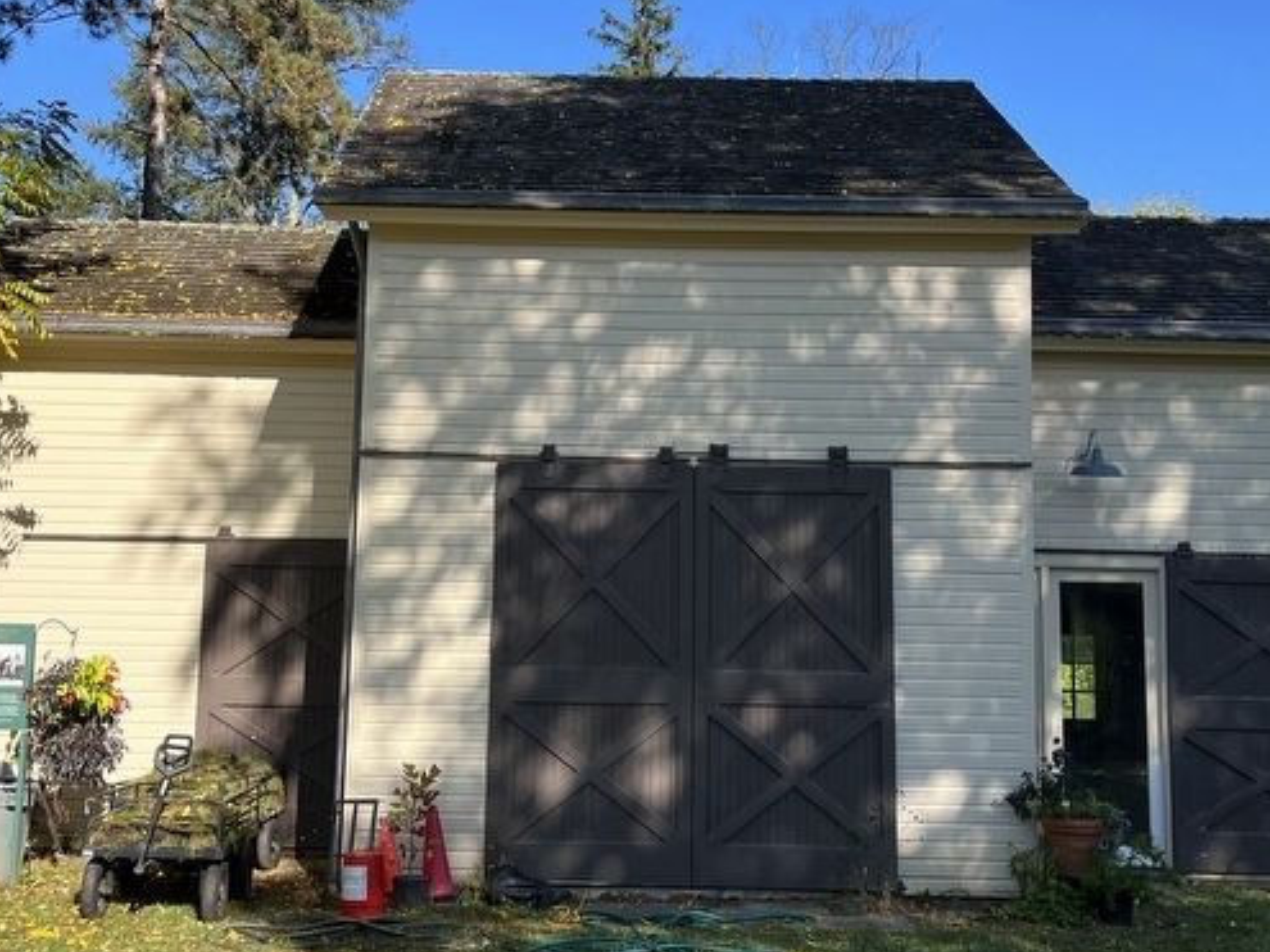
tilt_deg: +7.6
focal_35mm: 42
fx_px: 1541
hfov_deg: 44.8
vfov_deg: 34.3
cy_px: 426
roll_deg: +0.8
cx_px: 600
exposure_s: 1/1721
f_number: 1.6
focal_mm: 5.1
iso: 50
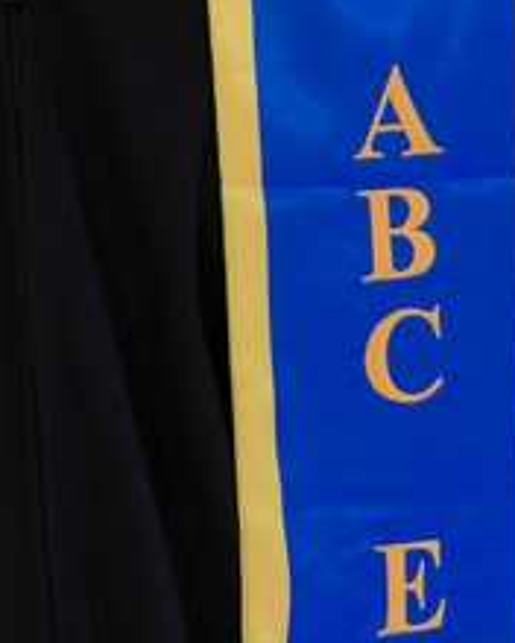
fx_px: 7088
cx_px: -9
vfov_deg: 5.2
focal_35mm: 372
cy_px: -336
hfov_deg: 4.2
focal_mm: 91
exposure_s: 1/2500
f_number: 3.2
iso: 250
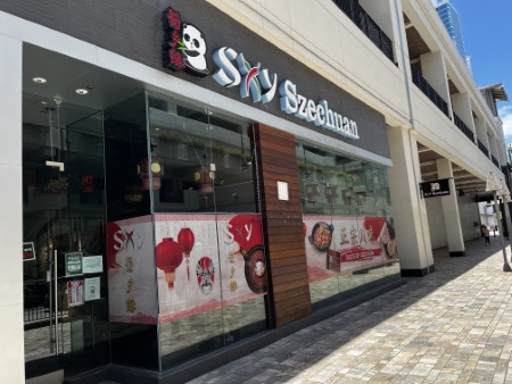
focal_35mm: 26
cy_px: 192
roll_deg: +5.0
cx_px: 256
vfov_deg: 53.1
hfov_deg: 67.3
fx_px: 385
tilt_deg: +6.4
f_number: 1.6
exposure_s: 1/852
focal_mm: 5.1
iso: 50
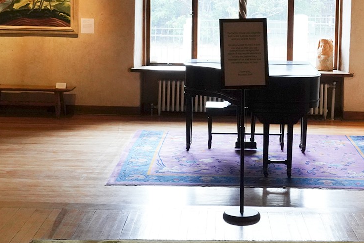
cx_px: 239
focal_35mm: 76
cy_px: 45
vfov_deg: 17.8
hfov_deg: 26.5
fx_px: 768
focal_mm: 28
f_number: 9
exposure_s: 1/100
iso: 4000
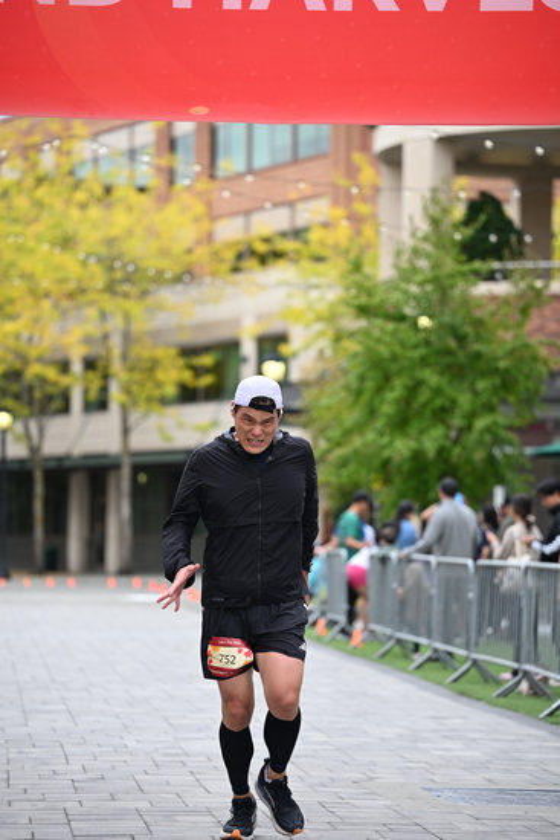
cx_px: 280
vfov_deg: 17.1
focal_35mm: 120
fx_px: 2798
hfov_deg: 11.4
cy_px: 420
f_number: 2.8
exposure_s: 1/2500
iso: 640
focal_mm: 120
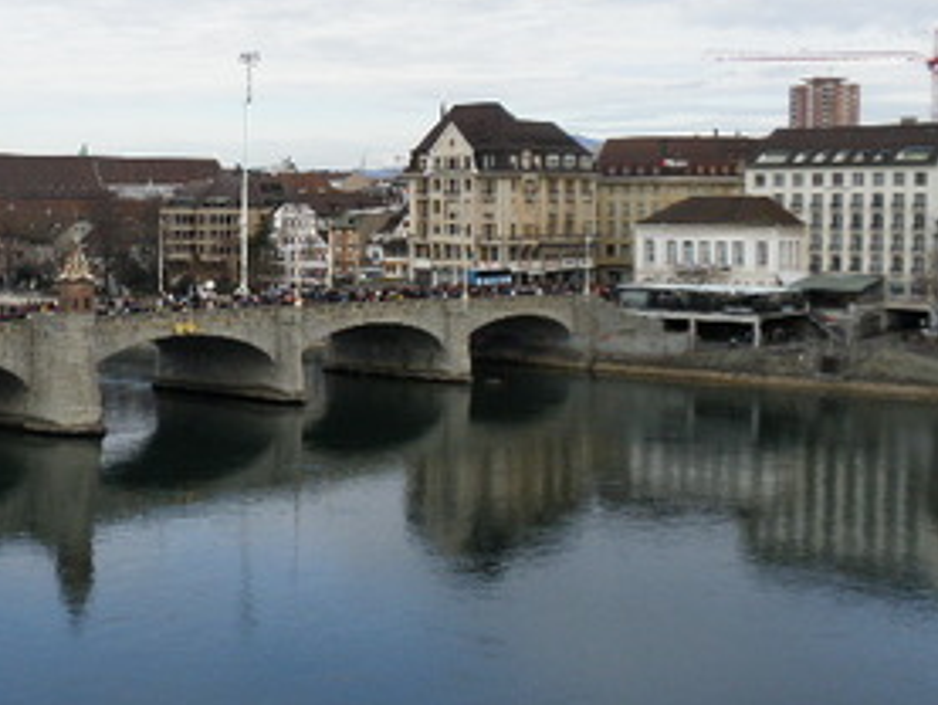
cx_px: 268
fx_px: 1762
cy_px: 268
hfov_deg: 29.5
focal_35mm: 65
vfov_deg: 22.6
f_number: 4
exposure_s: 1/500
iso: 64
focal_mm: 8
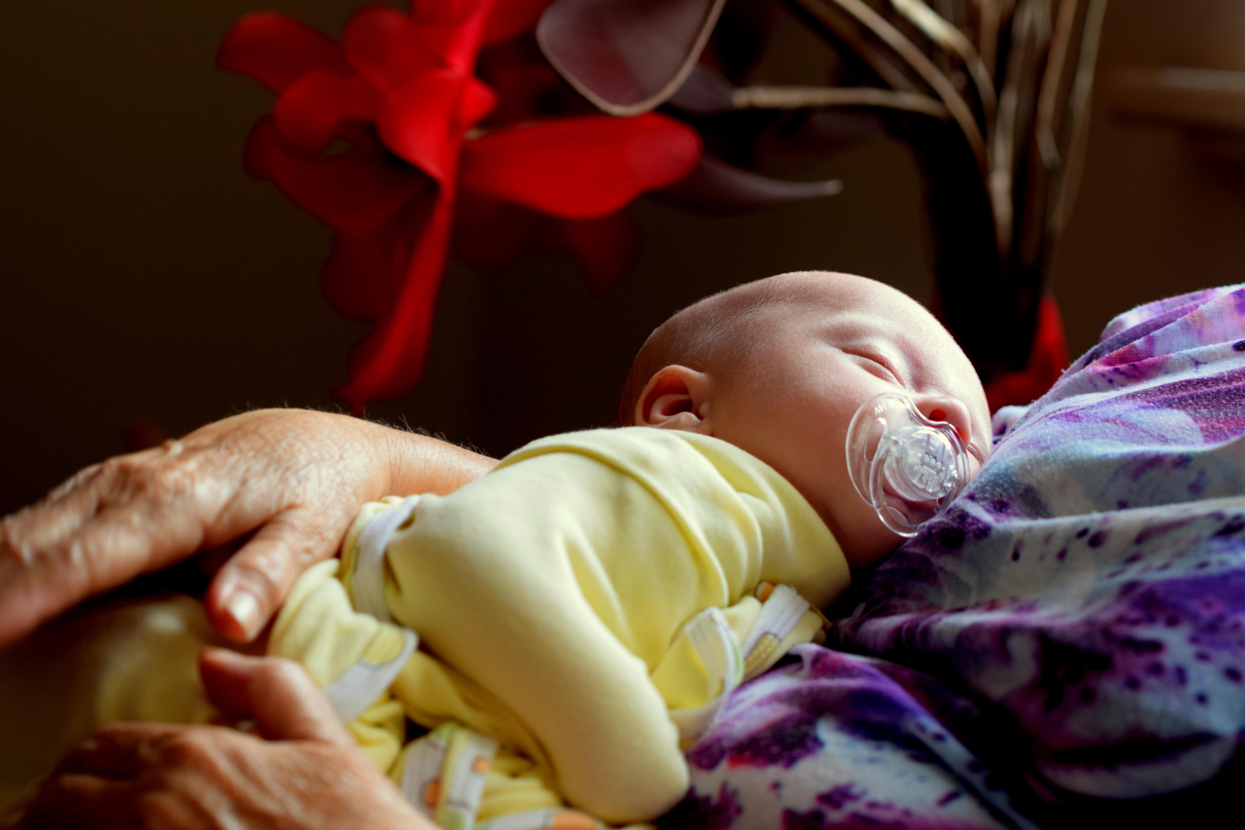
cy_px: 415
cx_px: 622
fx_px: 4668
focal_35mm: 135
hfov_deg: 15.2
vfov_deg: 10.2
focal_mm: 90
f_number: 4
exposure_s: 1/60
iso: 500
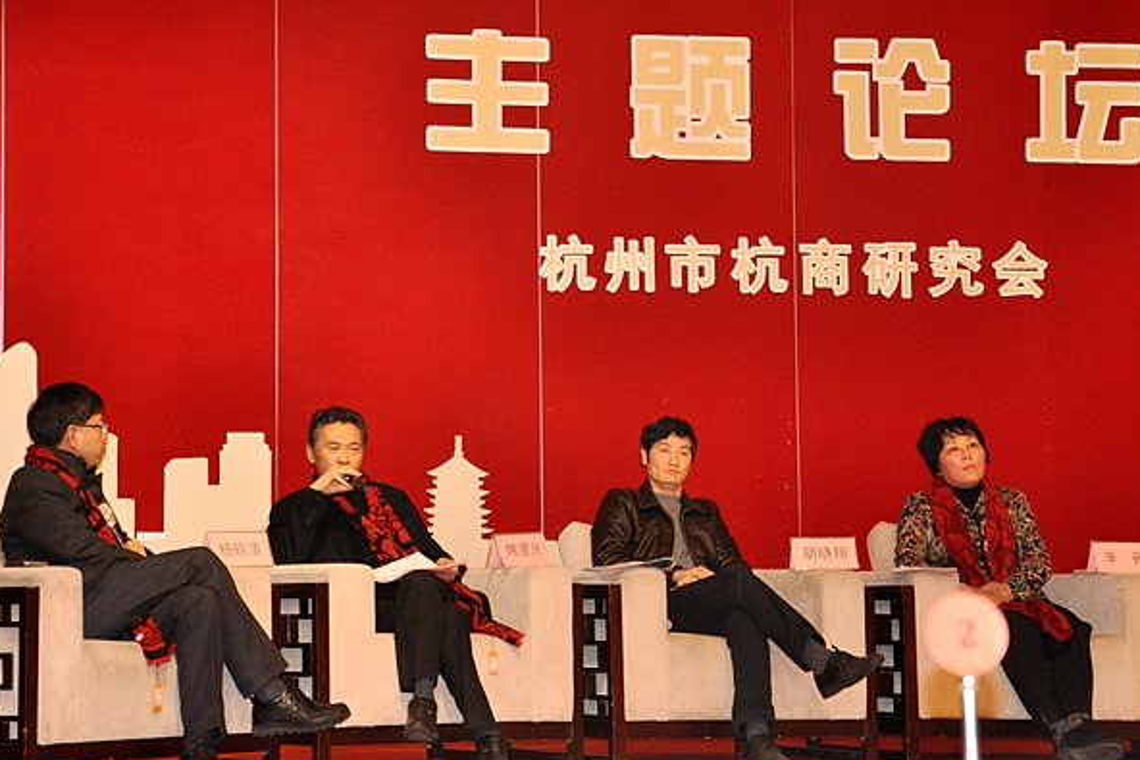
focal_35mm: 79
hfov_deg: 25.7
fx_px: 2502
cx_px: 570
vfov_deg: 17.3
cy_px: 383
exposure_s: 1/60
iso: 800
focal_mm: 52
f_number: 5
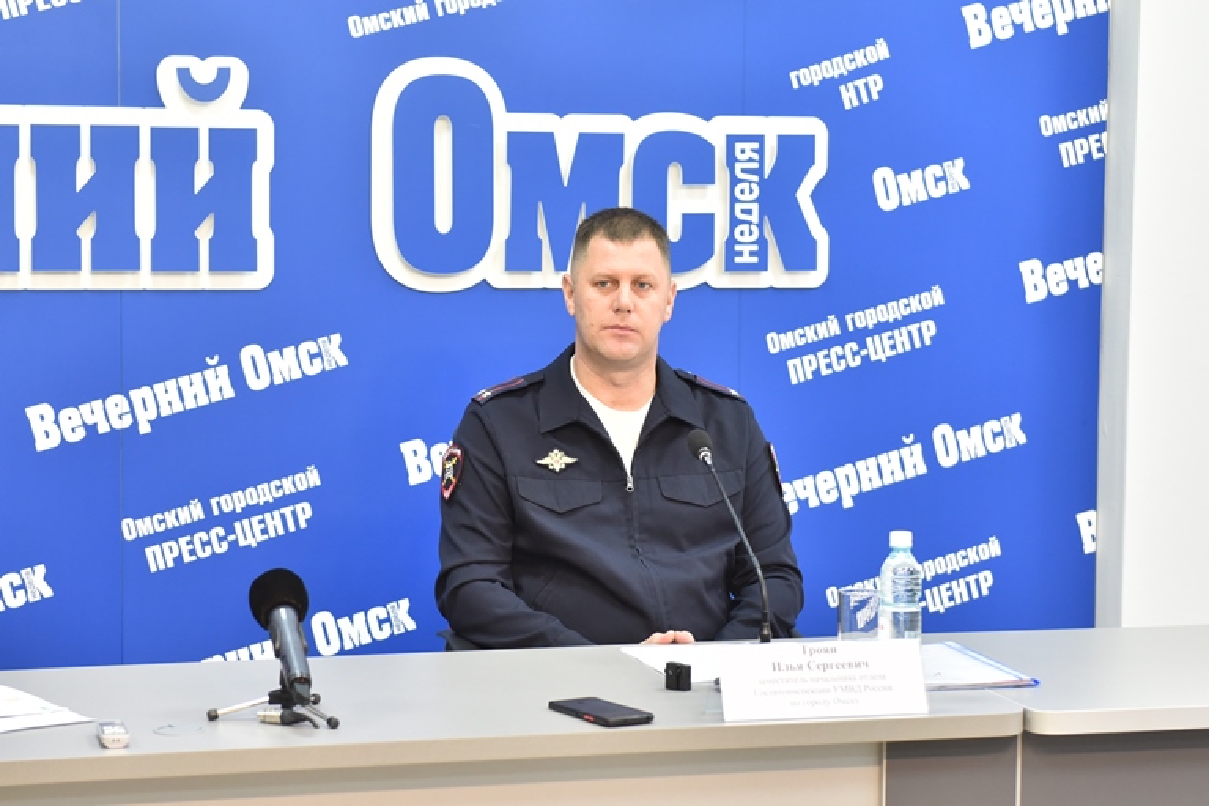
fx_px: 2351
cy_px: 403
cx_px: 604
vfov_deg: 19.5
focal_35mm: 70
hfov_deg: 28.8
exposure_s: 1/160
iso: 1600
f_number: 4
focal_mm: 70
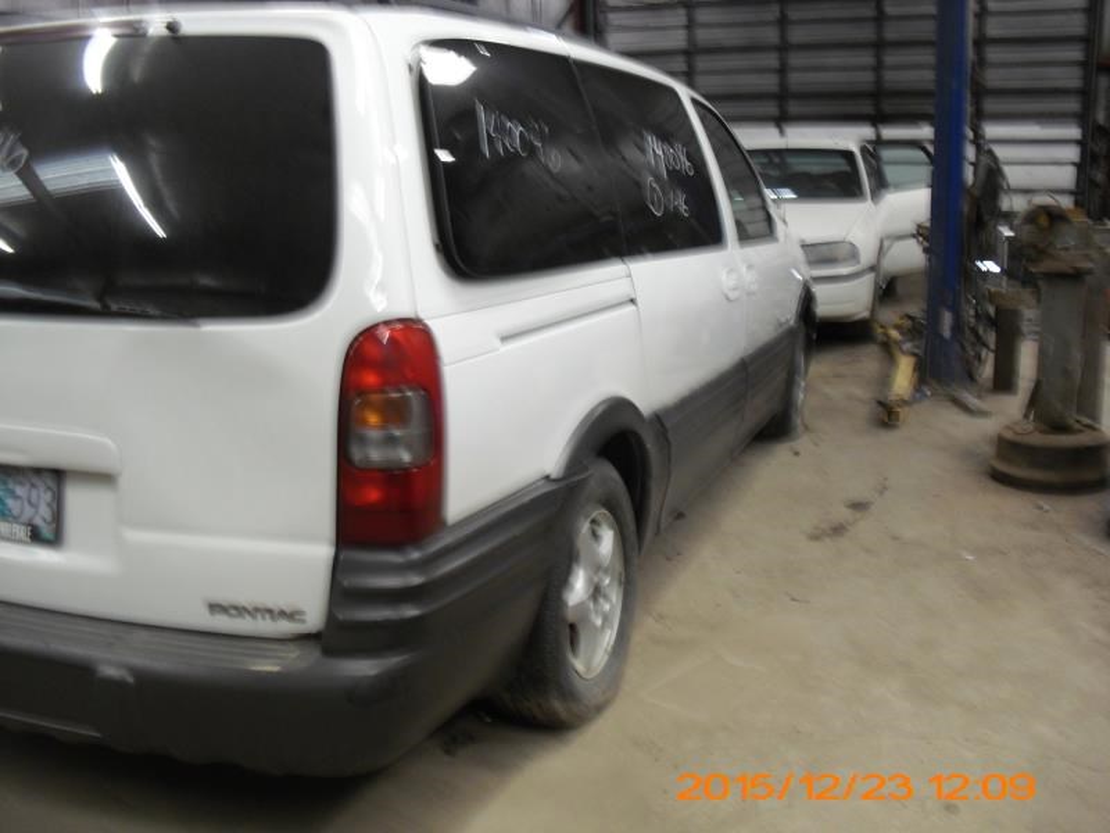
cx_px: 555
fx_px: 1154
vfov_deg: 39.7
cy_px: 416
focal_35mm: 36
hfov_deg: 51.4
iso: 200
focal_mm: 6.3
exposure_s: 1/8
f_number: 3.1
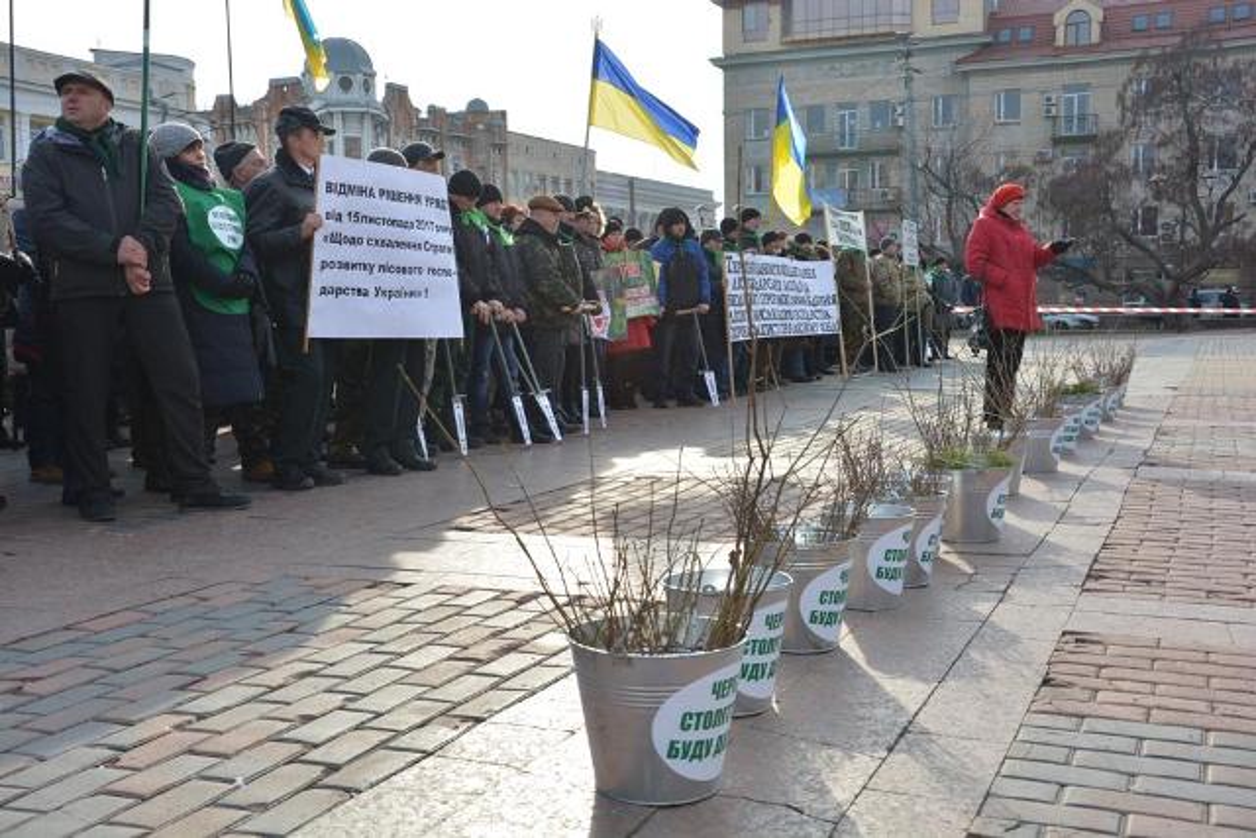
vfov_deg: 34.2
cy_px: 419
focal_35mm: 39
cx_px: 628
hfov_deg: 49.5
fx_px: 1361
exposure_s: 1/160
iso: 100
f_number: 7.1
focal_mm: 26
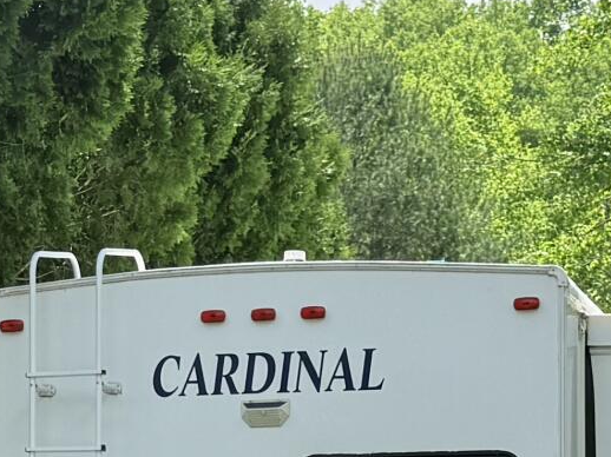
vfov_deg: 10.3
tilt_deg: +1.5
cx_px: 284
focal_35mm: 139
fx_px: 2452
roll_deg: +0.2
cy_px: 673
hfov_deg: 14.2
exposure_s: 1/3425
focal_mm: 6.76
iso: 100
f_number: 1.78
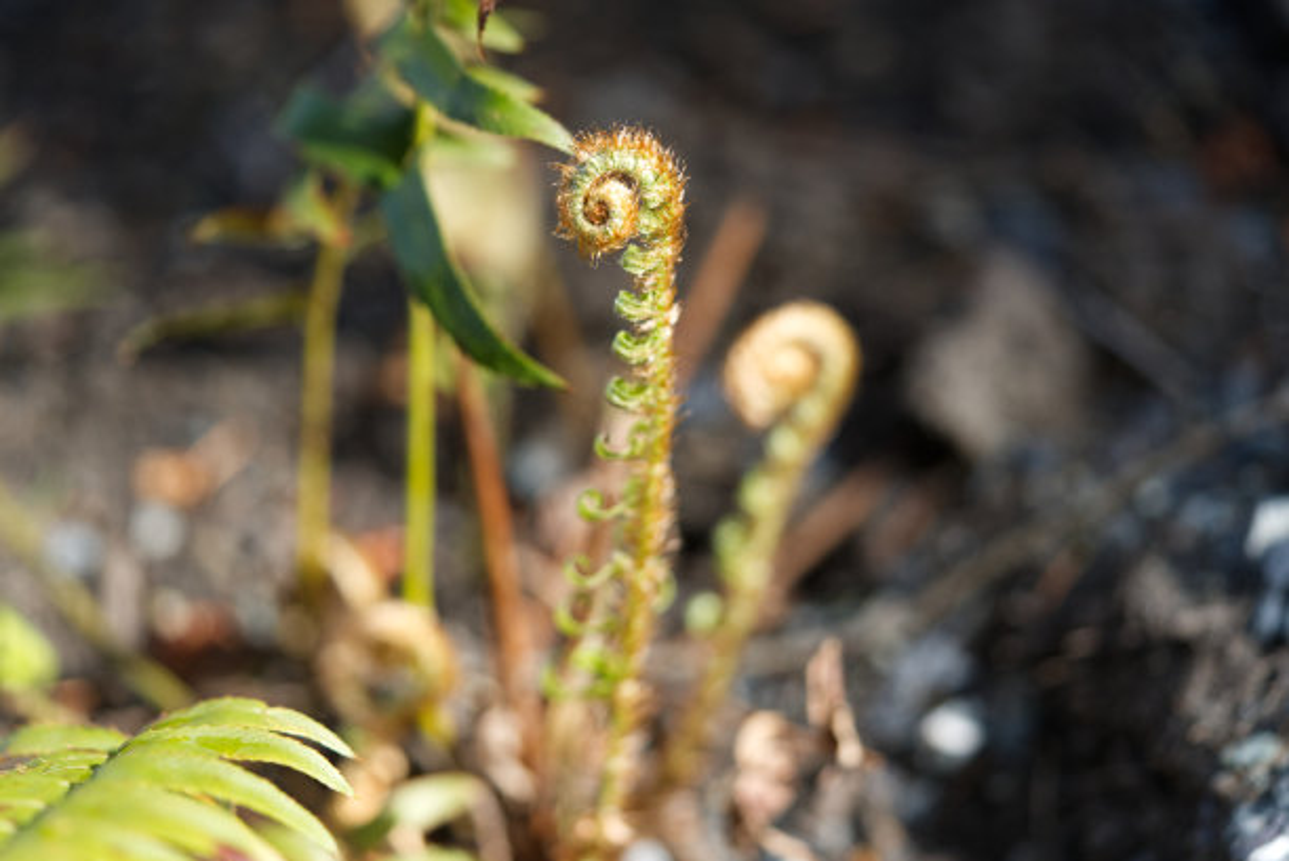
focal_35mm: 90
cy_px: 430
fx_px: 3225
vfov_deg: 15.2
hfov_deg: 22.6
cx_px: 644
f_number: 2.8
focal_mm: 90
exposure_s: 1/2500
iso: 1250
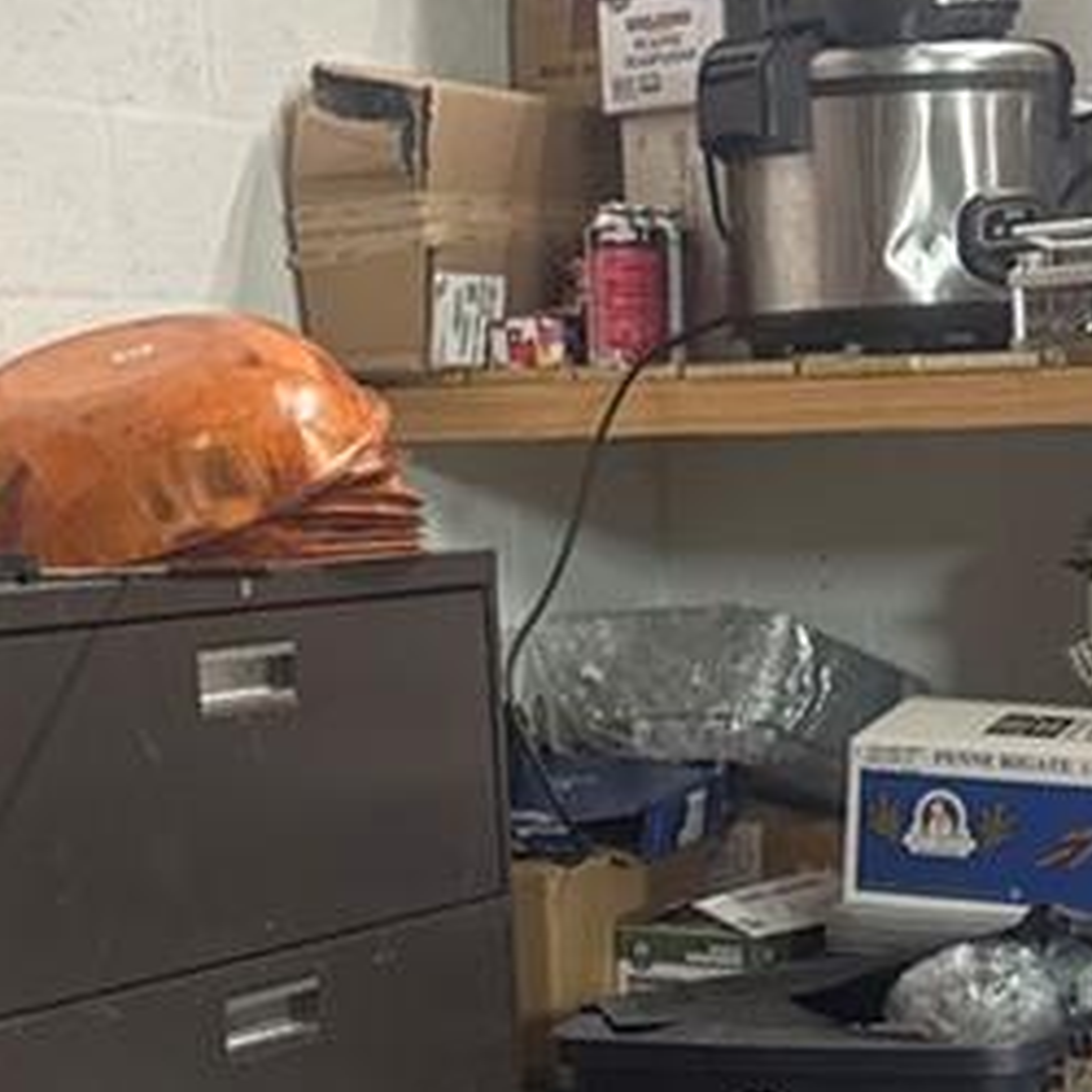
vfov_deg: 16.8
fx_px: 3640
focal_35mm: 102
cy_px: 1009
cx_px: 660
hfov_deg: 17.0
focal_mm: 6.76
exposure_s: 1/60
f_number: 1.78
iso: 250
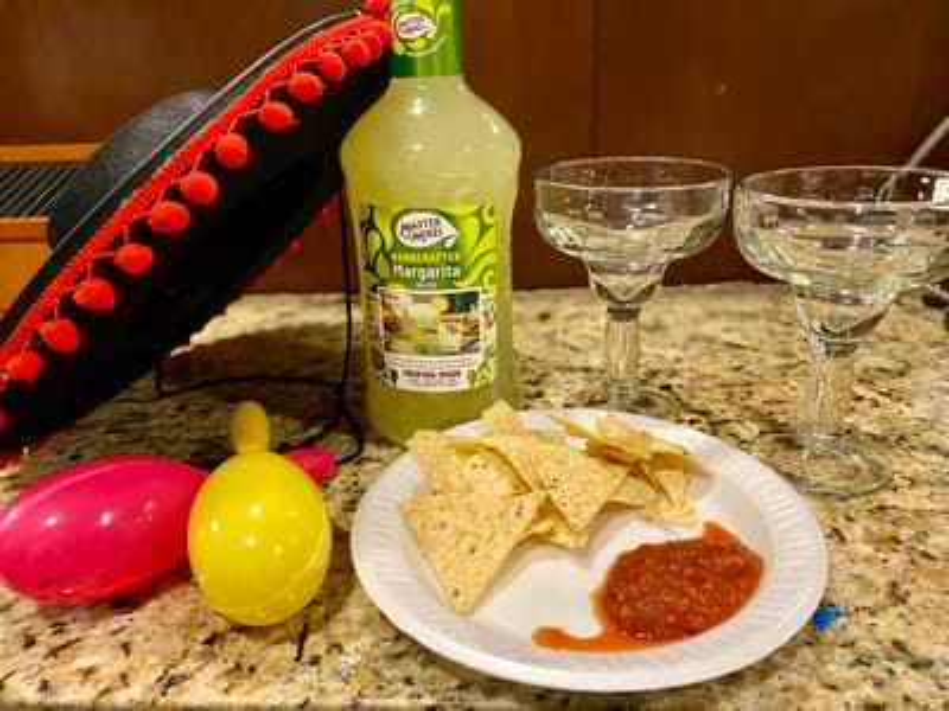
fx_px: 713
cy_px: 356
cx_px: 474
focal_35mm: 26
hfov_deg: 67.3
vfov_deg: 53.1
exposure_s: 1/60
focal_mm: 4.25
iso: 320
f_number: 1.8
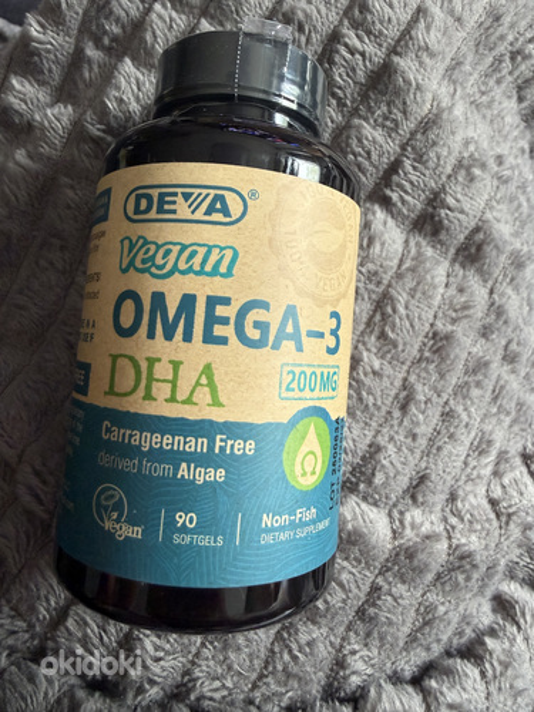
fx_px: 494
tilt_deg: -75.3
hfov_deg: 56.8
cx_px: 267
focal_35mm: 24
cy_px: 356
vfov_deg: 71.6
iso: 320
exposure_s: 1/86
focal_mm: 2.22
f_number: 2.2
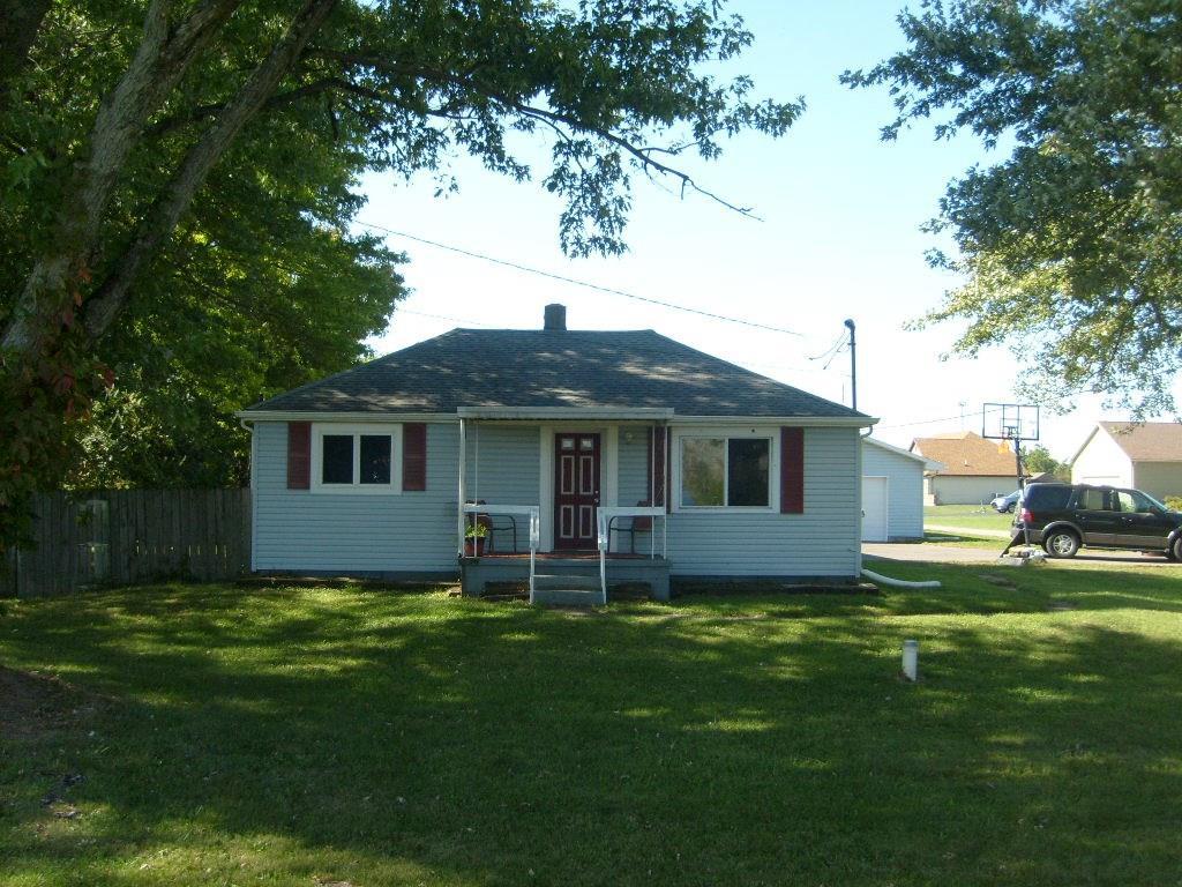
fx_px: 1195
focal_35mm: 35
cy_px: 444
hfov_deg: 52.6
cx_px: 591
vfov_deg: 40.7
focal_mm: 5.8
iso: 80
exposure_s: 1/90
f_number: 7.1
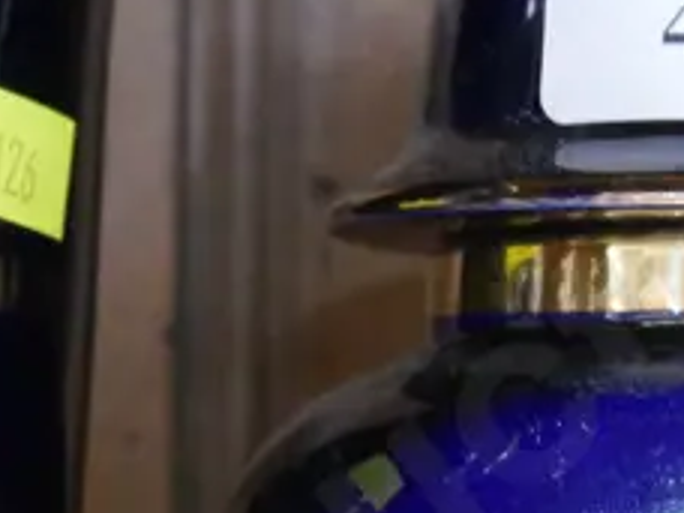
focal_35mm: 198
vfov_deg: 7.5
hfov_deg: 10.0
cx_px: 423
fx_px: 3912
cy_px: 488
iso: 3200
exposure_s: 1/30
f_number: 4.7
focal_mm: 22
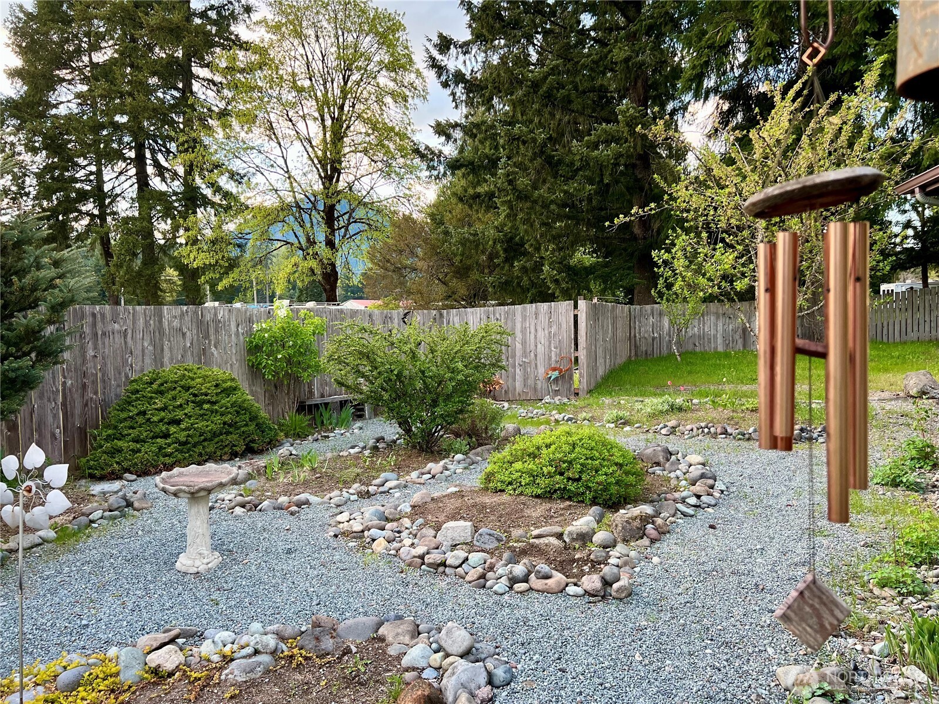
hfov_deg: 67.3
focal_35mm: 26
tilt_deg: -3.5
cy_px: 352
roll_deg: +1.2
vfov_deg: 53.1
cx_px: 470
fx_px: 705
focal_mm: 5.7
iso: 80
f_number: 1.5
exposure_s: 1/121
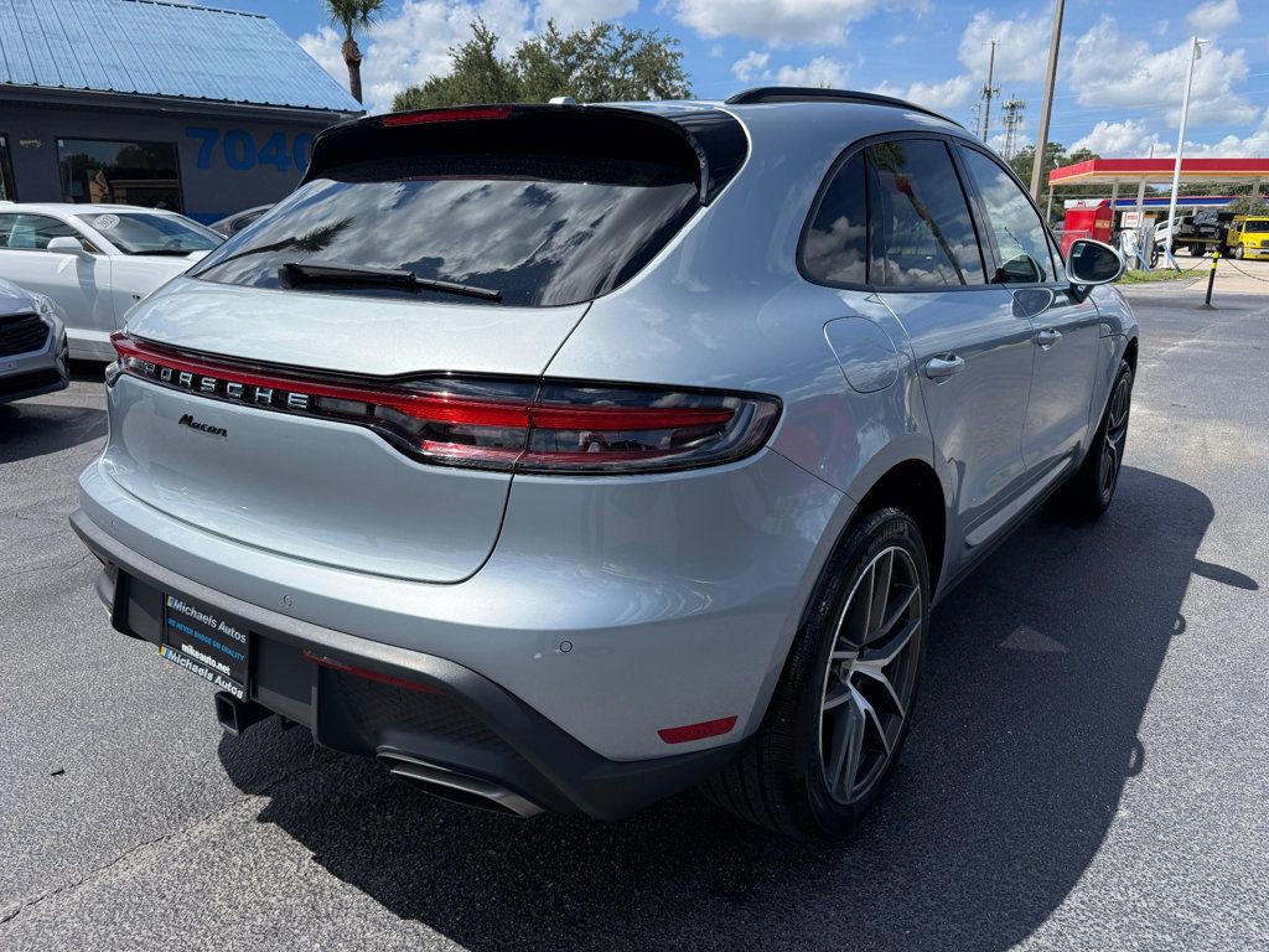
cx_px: 634
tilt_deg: -15.1
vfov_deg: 56.8
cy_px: 476
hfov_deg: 71.6
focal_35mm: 24
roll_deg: -0.6
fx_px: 880
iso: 100
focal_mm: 6.76
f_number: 1.78
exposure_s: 1/6173
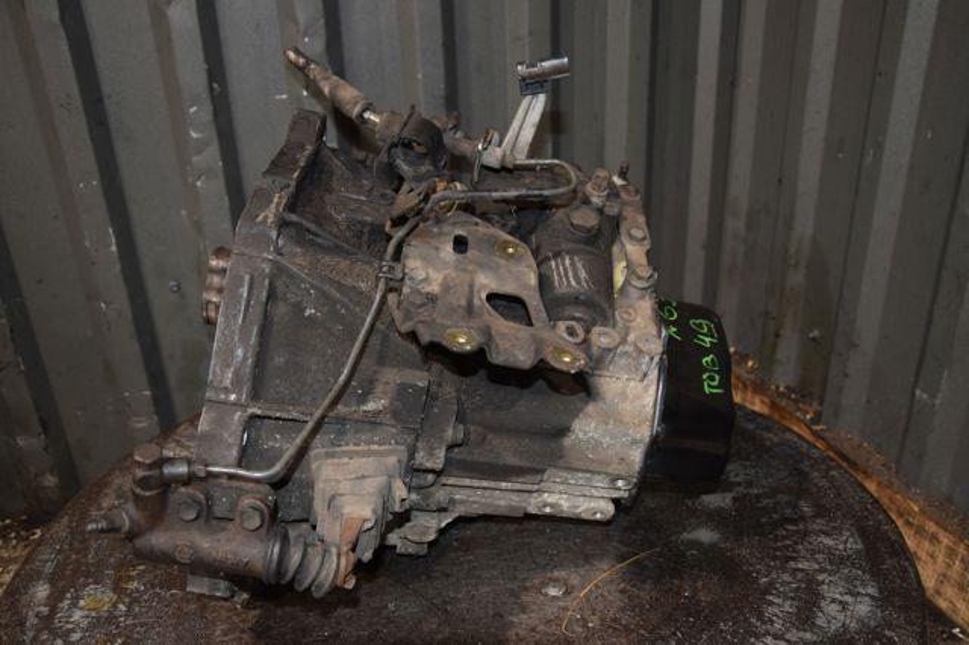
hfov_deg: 59.5
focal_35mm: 32
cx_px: 484
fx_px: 847
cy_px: 322
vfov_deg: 41.7
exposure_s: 1/60
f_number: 5
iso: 800
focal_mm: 21
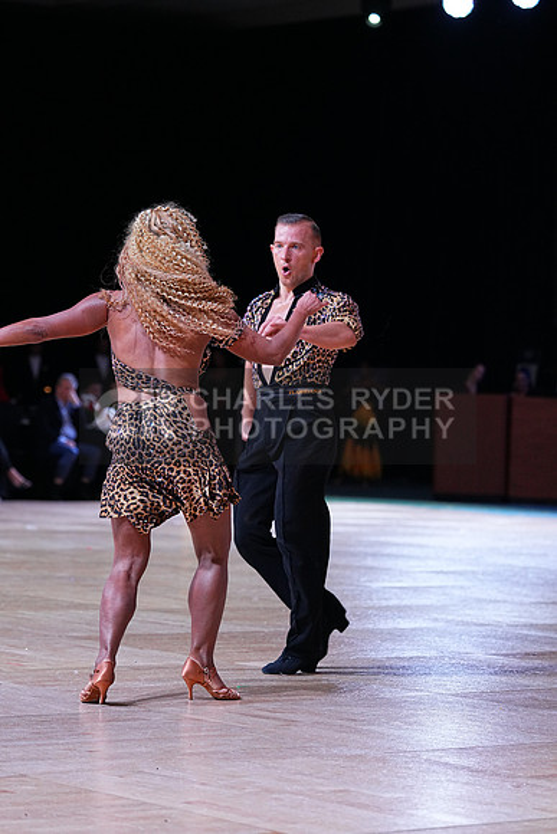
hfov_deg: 11.5
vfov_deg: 17.2
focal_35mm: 119
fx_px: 2760
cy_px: 417
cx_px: 278
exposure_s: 1/500
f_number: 4
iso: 2000
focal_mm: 119
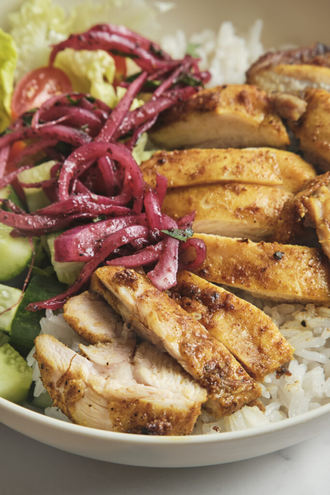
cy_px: 248
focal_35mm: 105
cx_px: 165
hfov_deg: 13.0
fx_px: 1443
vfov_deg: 19.5
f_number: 8
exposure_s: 1/250
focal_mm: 70
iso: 200
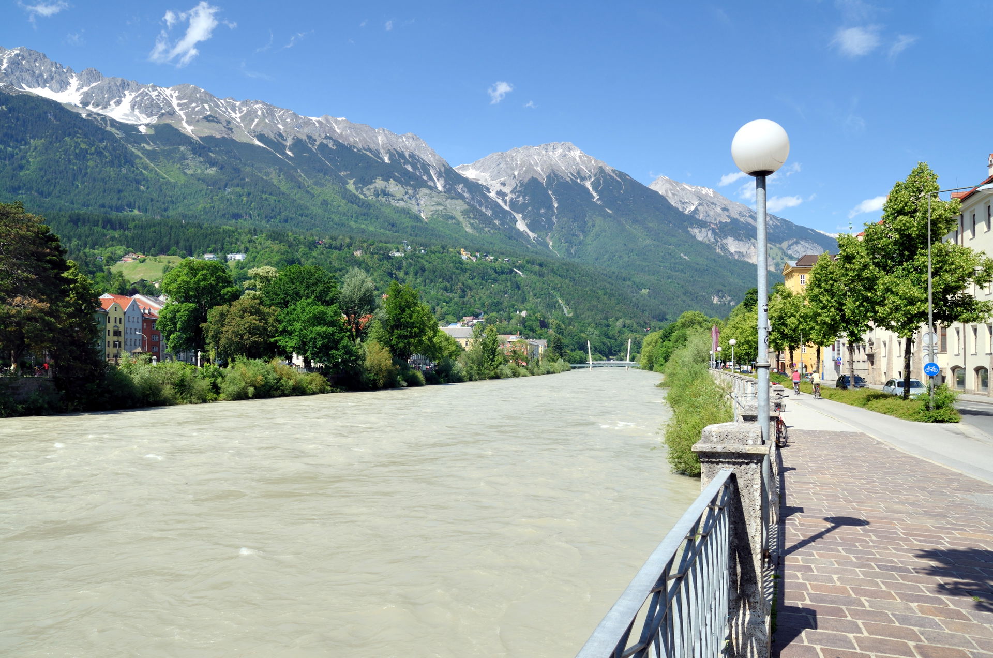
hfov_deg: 70.5
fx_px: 702
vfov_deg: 50.2
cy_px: 329
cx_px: 496
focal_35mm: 26
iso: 100
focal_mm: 17
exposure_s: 1/200
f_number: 9
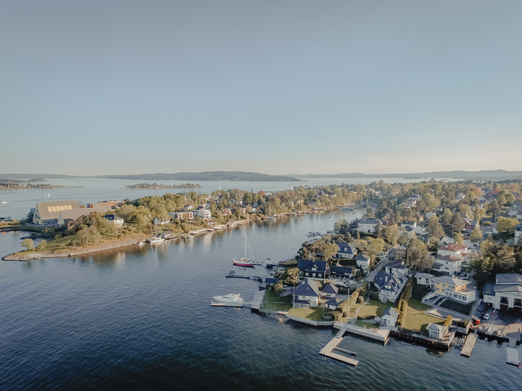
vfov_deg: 66.0
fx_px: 302
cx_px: 261
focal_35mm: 20
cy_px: 196
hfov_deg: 81.7
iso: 100
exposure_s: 1/1250
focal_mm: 3.61
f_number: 2.8
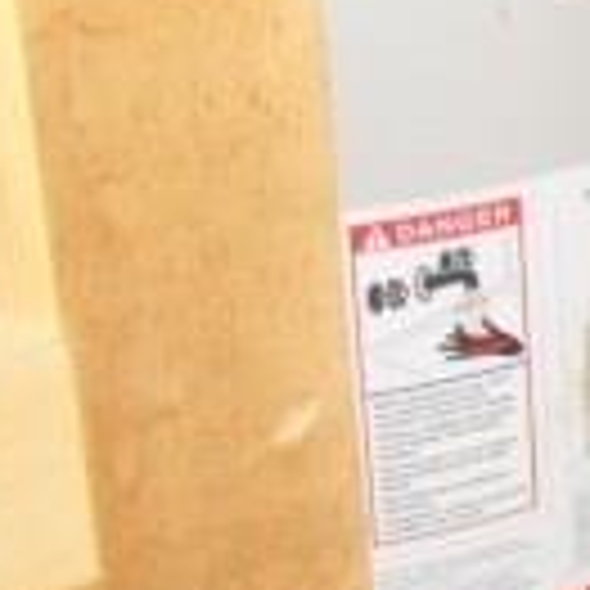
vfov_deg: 12.6
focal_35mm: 138
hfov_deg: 10.9
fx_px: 2661
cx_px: 1383
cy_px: 81
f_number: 3.5
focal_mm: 5.8
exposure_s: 1/60
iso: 400
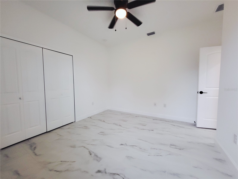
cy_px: 90
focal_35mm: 13
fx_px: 89
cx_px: 119
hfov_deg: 106.2
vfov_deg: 89.9
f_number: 2.2
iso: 250
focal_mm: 1.74
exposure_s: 1/60
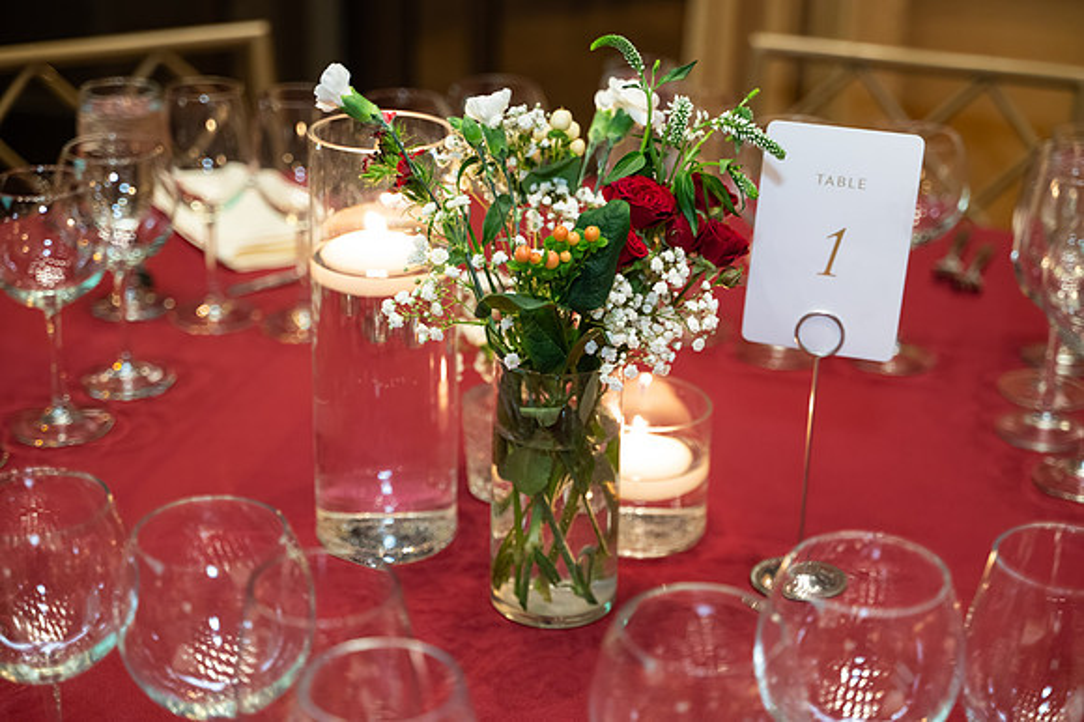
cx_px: 542
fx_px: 1806
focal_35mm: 60
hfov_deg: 33.4
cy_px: 361
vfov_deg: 22.6
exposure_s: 1/60
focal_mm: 60
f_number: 2.8
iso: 2000
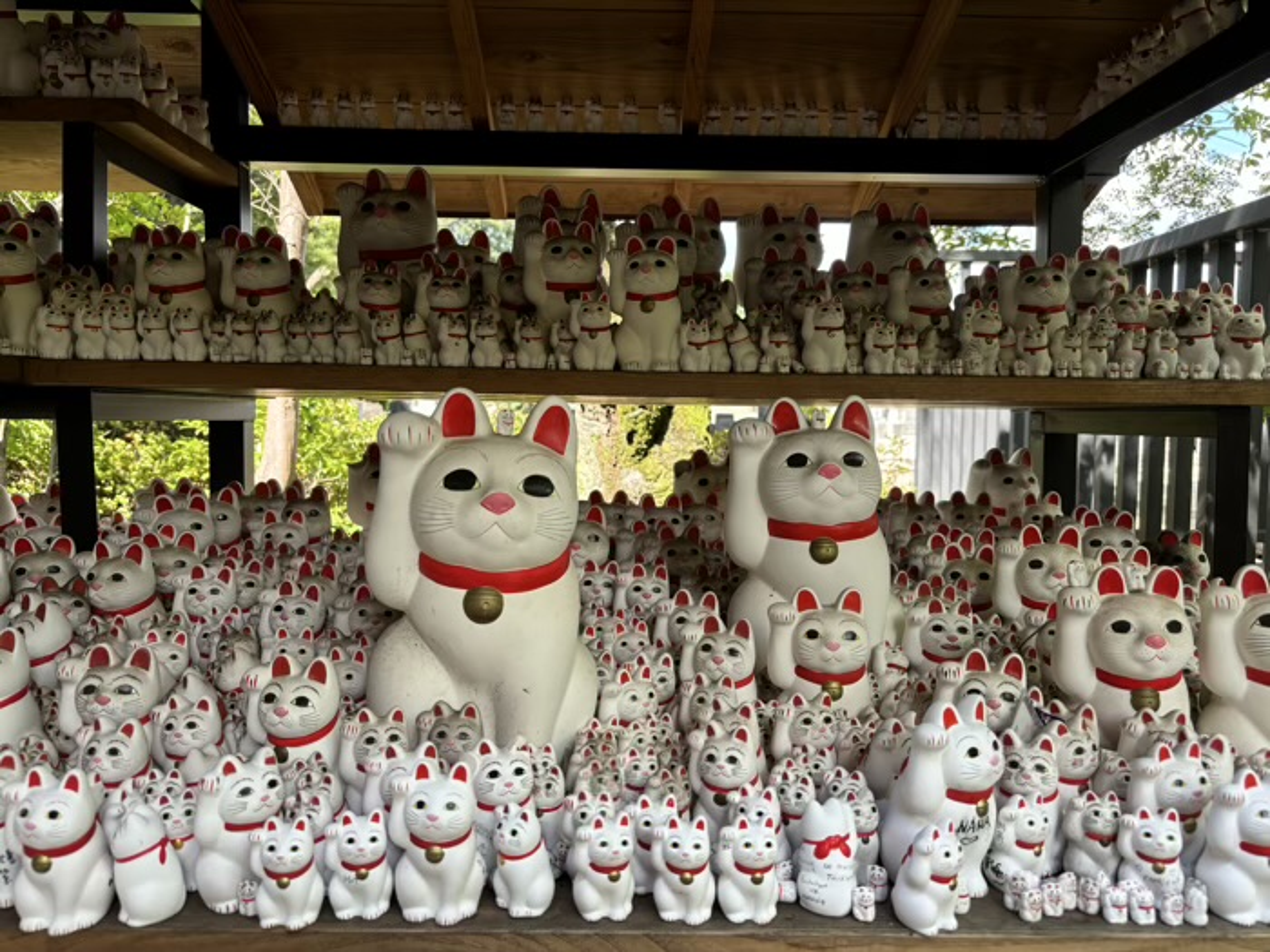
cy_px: 476
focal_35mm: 26
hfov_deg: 67.3
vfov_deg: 53.1
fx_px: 954
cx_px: 635
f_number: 1.6
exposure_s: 1/141
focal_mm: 5.96
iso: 40
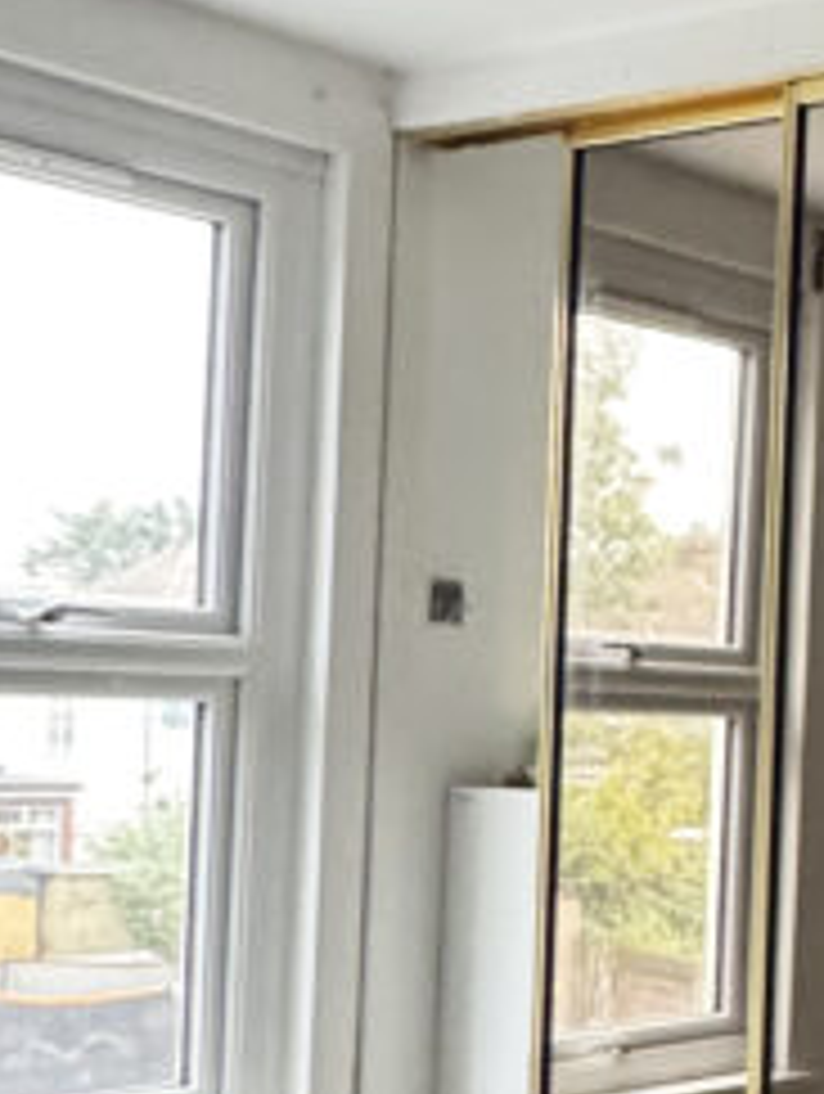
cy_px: 729
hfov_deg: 19.1
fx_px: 2184
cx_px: 1180
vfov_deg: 27.9
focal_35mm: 69
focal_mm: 2.2
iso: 640
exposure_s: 1/60
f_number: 2.2
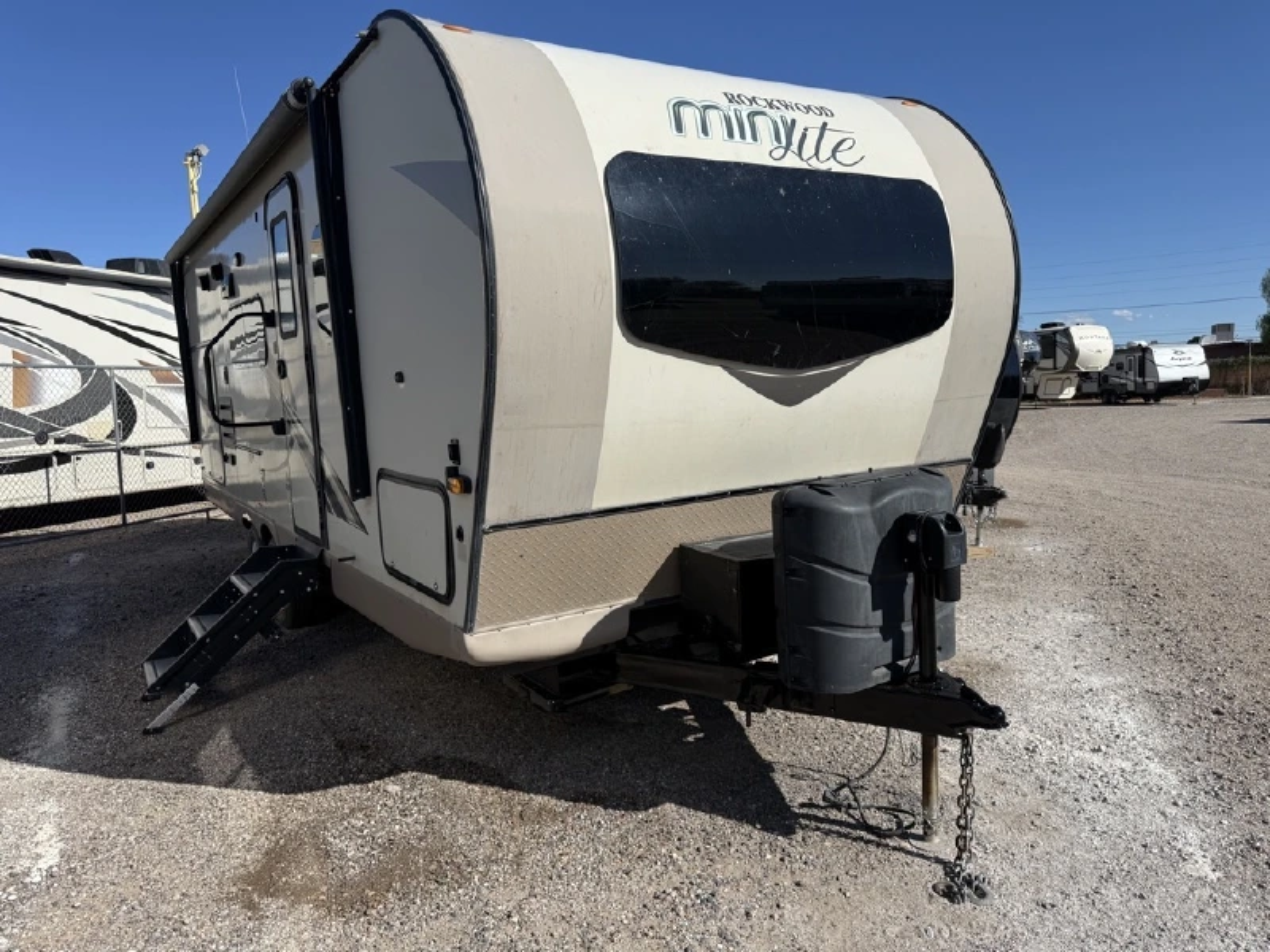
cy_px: 476
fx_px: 881
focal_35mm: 24
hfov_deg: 71.6
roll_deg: +1.5
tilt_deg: -4.0
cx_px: 635
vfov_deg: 56.8
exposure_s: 1/5714
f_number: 1.78
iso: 80
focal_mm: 6.76
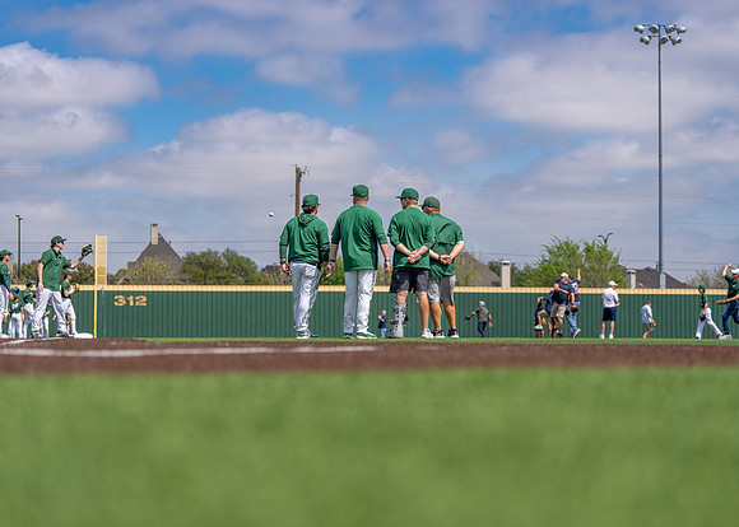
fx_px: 1544
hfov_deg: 26.9
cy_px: 264
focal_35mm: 74
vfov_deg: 19.4
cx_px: 370
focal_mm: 70
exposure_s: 1/2500
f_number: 2.8
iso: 125
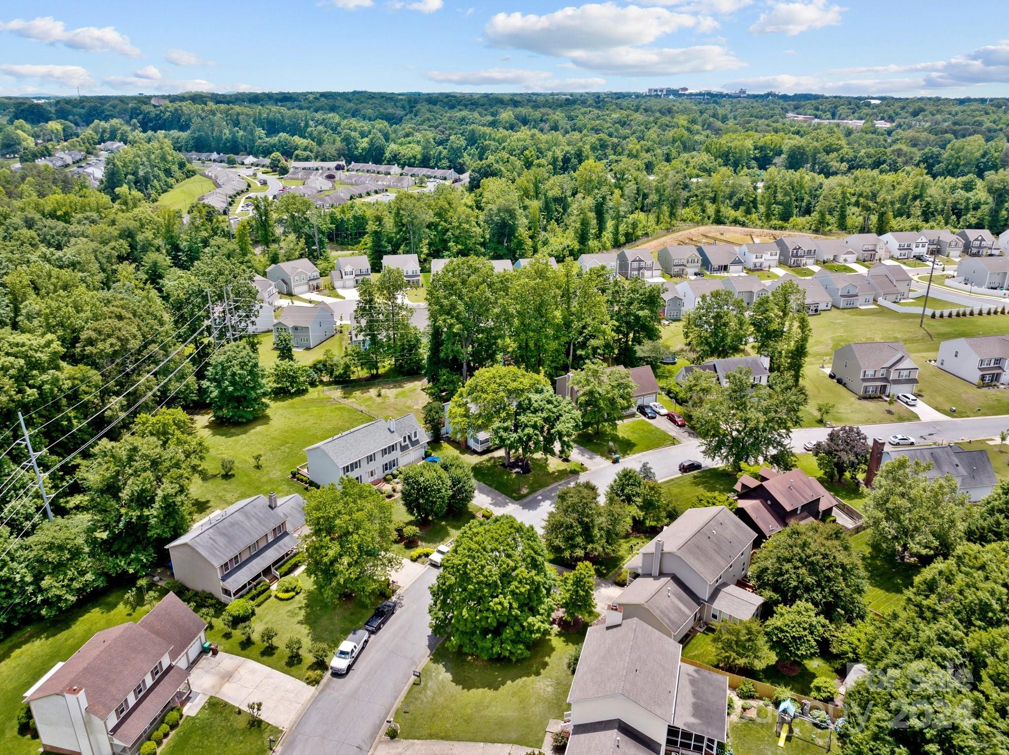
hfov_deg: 71.6
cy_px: 378
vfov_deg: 56.8
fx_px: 699
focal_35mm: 24
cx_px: 504
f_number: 2.8
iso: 130
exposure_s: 1/2000
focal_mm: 12.29
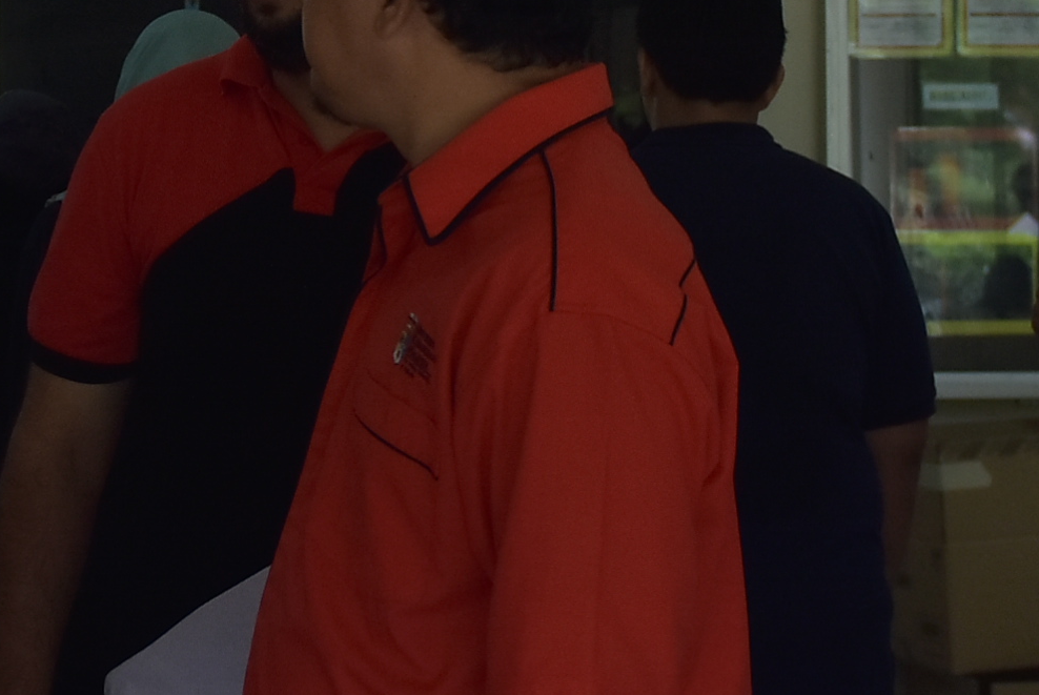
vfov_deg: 12.4
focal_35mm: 109
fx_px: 3149
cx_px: 213
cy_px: -16
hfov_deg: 18.6
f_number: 2.8
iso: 500
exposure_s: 1/200
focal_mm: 24
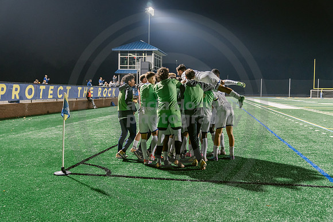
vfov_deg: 36.9
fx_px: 333
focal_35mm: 36
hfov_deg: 53.1
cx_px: 166
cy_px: 111
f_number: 3.2
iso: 2500
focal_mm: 36
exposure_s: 1/100
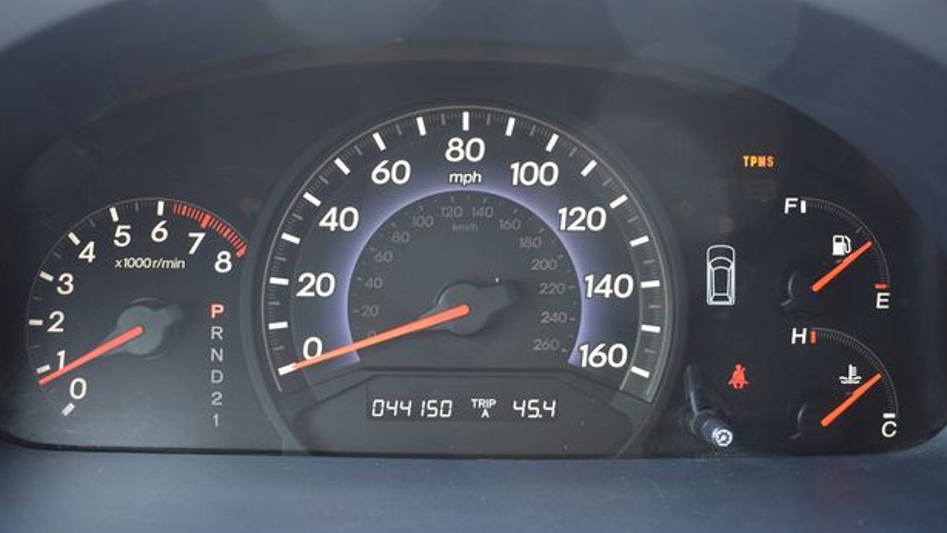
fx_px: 904
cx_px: 474
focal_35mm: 36
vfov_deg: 32.8
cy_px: 216
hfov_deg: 55.3
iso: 1100
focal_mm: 22
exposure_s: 1/125
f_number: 3.8
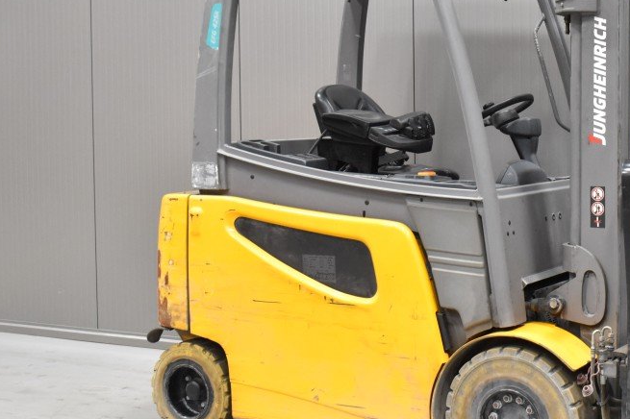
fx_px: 1154
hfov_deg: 30.0
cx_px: 480
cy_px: 173
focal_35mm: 66
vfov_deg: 20.6
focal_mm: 24
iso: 1600
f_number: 5
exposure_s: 1/30
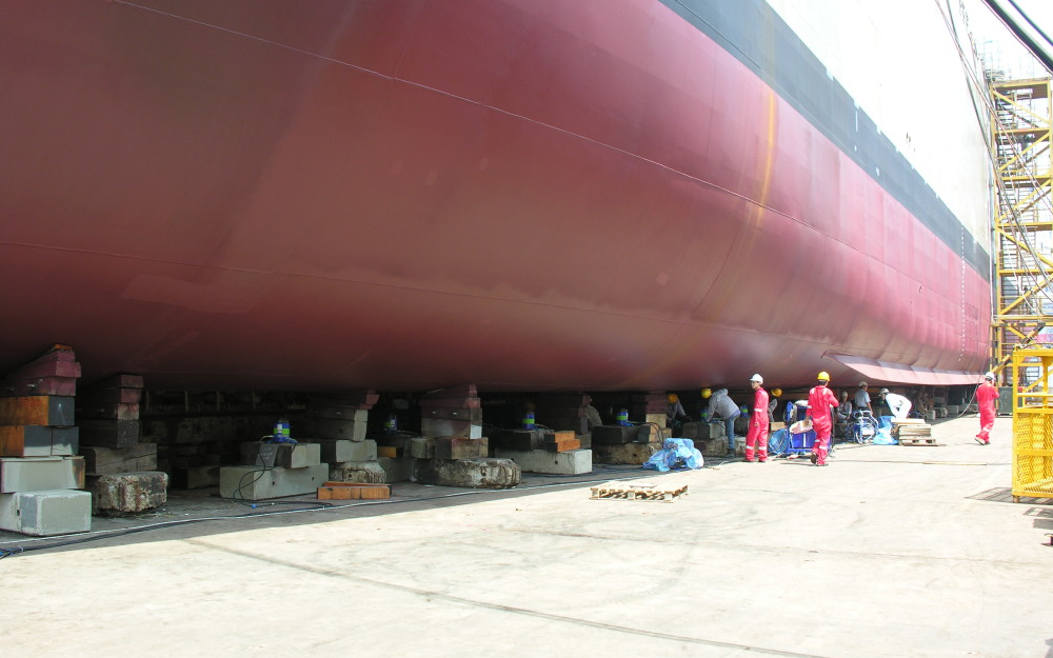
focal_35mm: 38
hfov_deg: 51.5
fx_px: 1091
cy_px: 326
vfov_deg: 33.6
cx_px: 538
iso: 50
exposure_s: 1/75
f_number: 4
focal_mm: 8.9
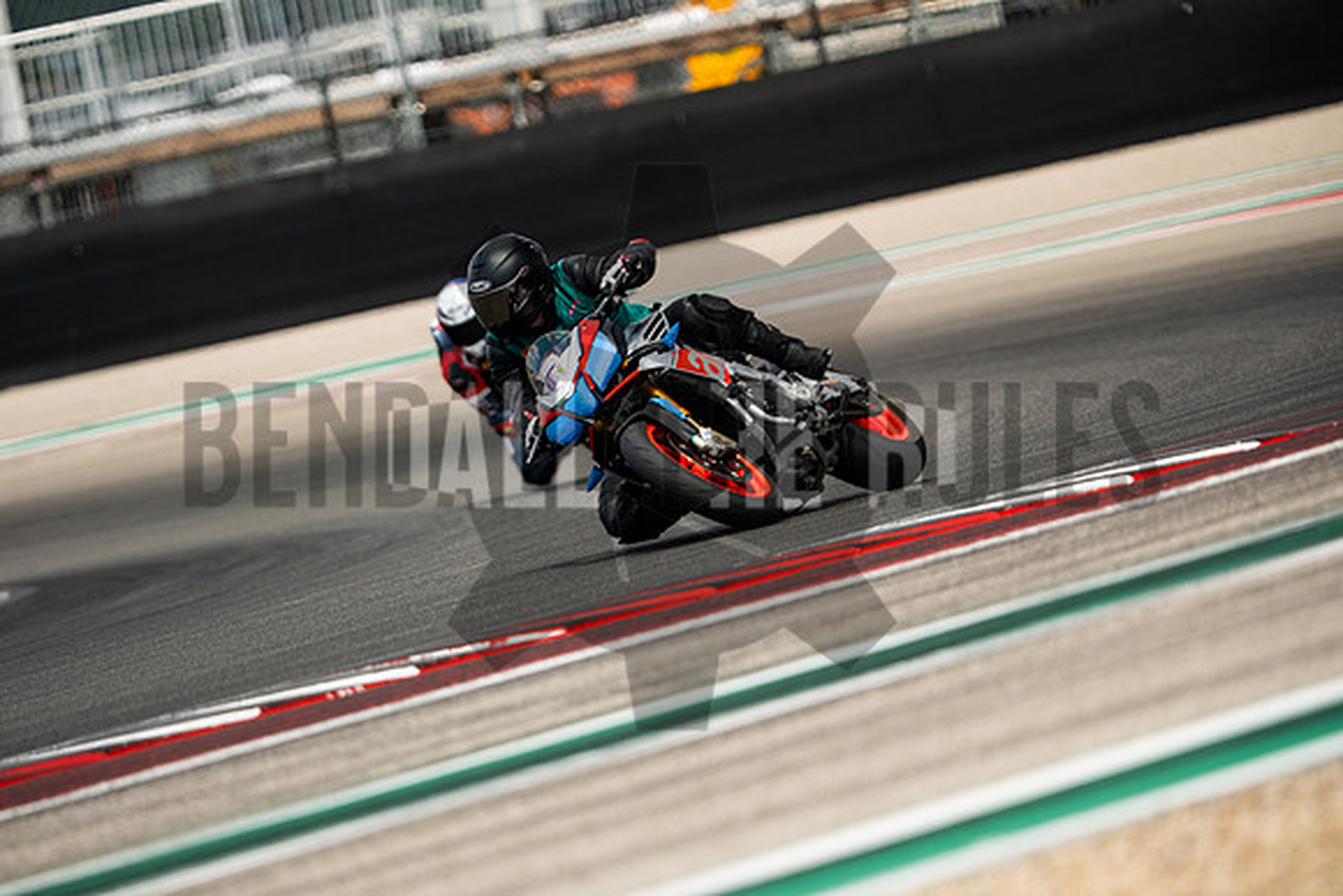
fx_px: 15671
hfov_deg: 4.9
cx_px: 672
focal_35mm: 420
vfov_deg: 3.3
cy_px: 448
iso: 250
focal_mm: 280
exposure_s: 1/2500
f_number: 2.8
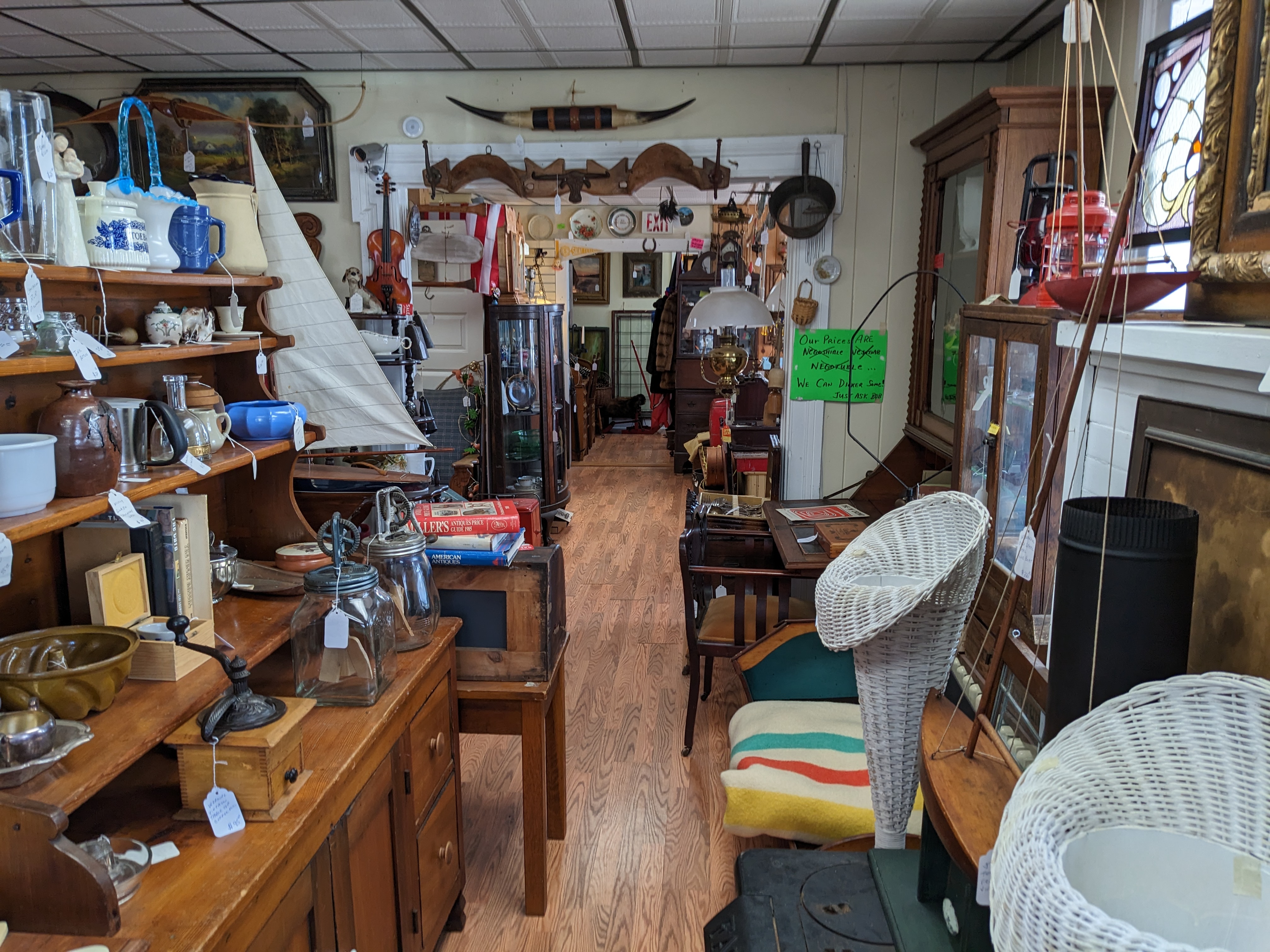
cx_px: 635
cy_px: 476
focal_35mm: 27
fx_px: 991
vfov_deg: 51.4
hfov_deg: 65.3
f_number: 1.73
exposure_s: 1/40
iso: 52
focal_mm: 4.38
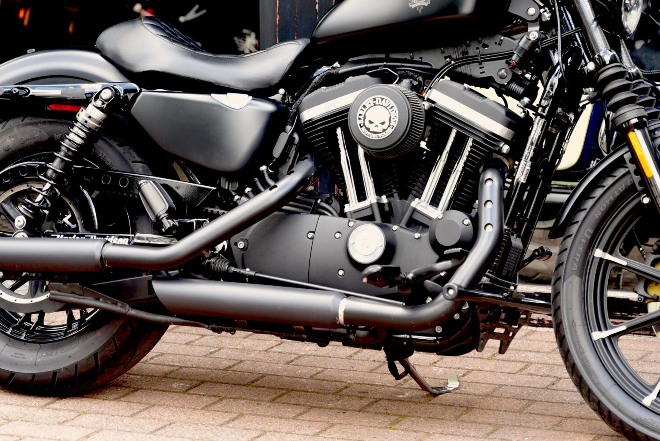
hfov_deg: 17.0
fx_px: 2201
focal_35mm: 120
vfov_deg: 11.4
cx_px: 402
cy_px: 156
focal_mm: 70
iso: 100
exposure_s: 1/60
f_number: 2.8
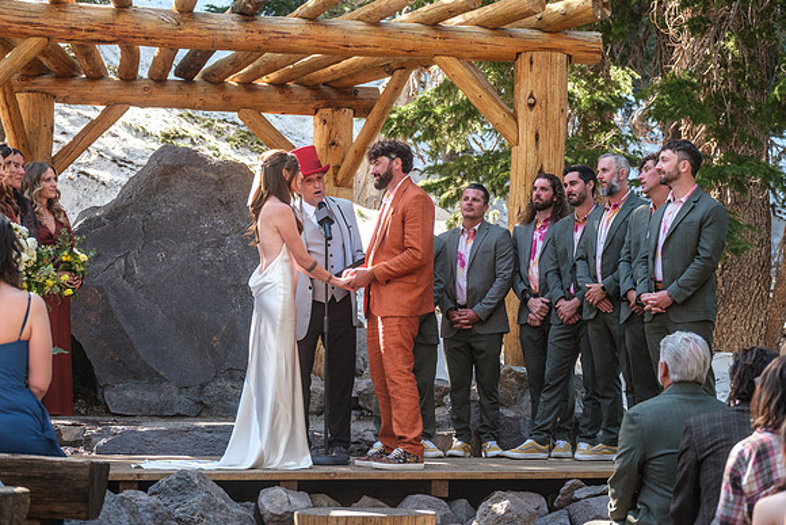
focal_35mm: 81
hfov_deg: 25.1
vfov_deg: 16.9
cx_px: 393
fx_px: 1769
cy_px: 262
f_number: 3.6
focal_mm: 54.1
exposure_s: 1/240
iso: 400
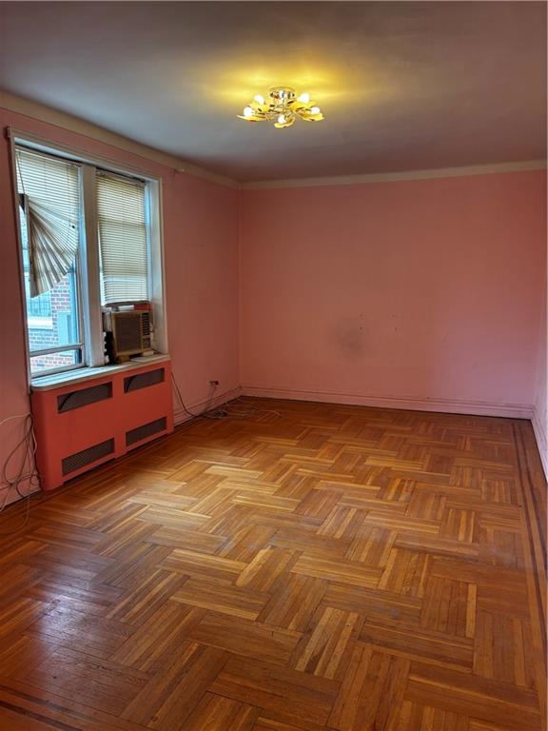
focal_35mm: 26
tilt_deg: -8.5
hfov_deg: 53.1
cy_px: 366
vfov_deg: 67.3
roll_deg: -0.9
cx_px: 274
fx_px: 549
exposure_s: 1/60
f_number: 1.6
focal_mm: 5.96
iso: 80
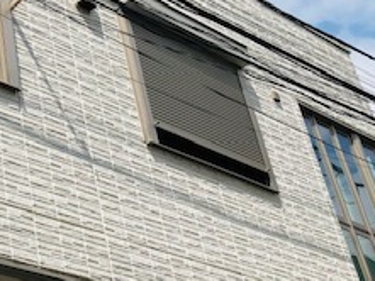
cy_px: 5
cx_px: 5
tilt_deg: +38.6
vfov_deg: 17.8
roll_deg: +8.5
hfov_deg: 23.2
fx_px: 878
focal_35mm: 81
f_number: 1.8
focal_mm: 3.99
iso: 20
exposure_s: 1/3205
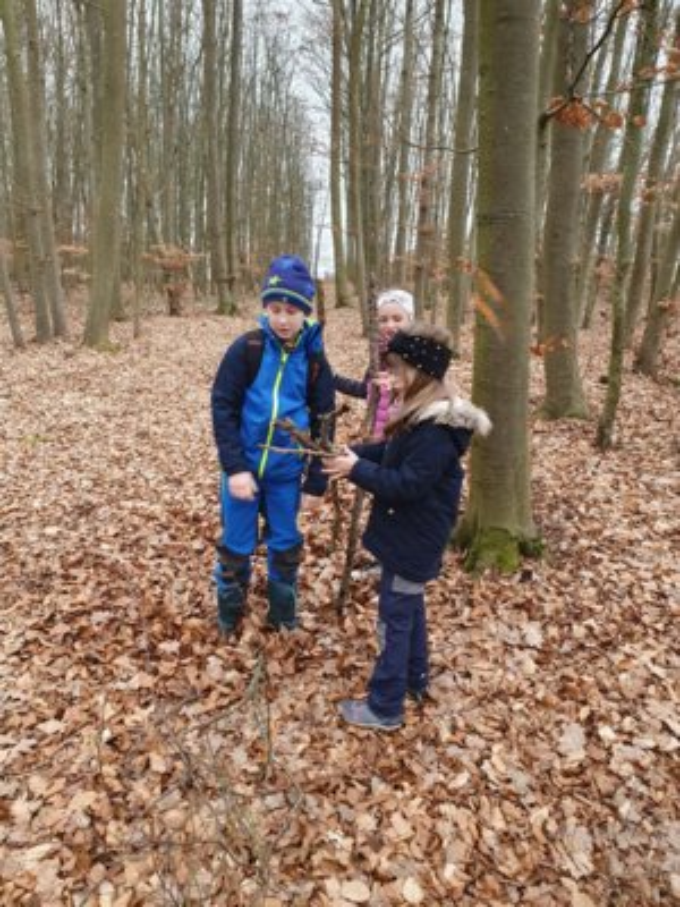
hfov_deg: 53.1
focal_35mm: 26
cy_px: 454
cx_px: 340
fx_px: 681
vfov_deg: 67.3
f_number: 2.4
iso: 160
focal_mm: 4.32
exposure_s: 1/100
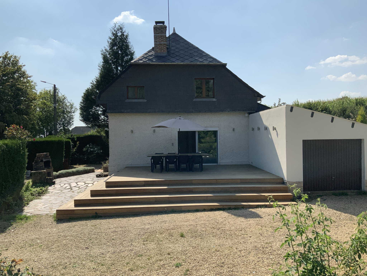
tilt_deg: -1.0
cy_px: 138
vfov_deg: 48.2
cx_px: 184
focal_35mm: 29
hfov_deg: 61.7
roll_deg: +1.0
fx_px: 307
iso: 20
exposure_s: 1/3322
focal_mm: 3
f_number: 1.8
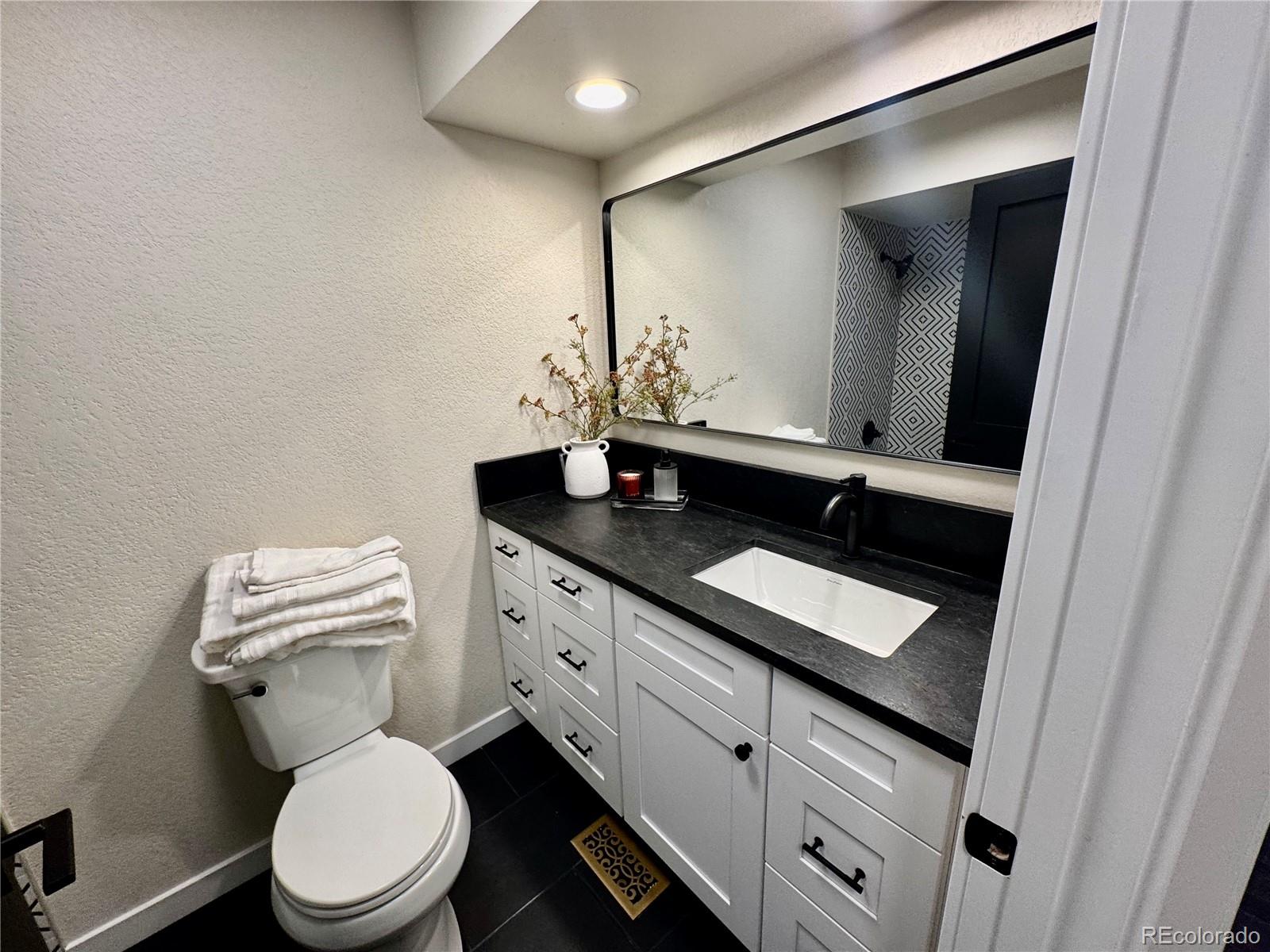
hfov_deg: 102.1
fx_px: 514
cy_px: 476
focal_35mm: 14
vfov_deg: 85.7
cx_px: 635
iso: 125
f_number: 2.2
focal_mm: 2.22
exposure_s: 1/120
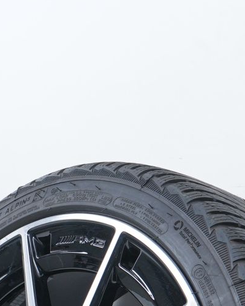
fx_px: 1305
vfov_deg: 13.1
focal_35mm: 144
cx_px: 47
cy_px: 344
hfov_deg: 10.7
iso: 250
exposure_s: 1/125
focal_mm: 40
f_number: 7.1
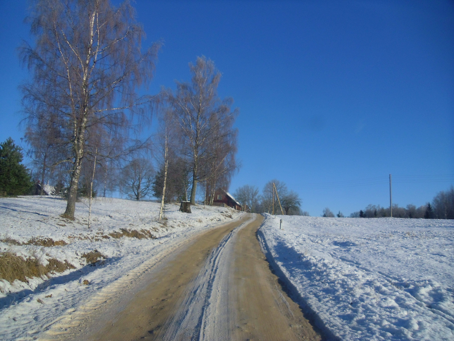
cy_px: 170
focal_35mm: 31
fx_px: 407
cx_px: 227
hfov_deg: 58.4
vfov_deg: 45.4
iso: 80
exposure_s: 1/899
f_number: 3.3
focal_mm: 5.6
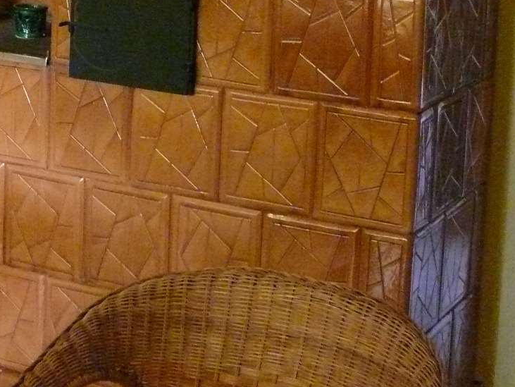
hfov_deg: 19.5
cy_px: -86
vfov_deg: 14.6
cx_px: 5
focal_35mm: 98
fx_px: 1459
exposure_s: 1/25
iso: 800
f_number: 2.8
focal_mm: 7.4
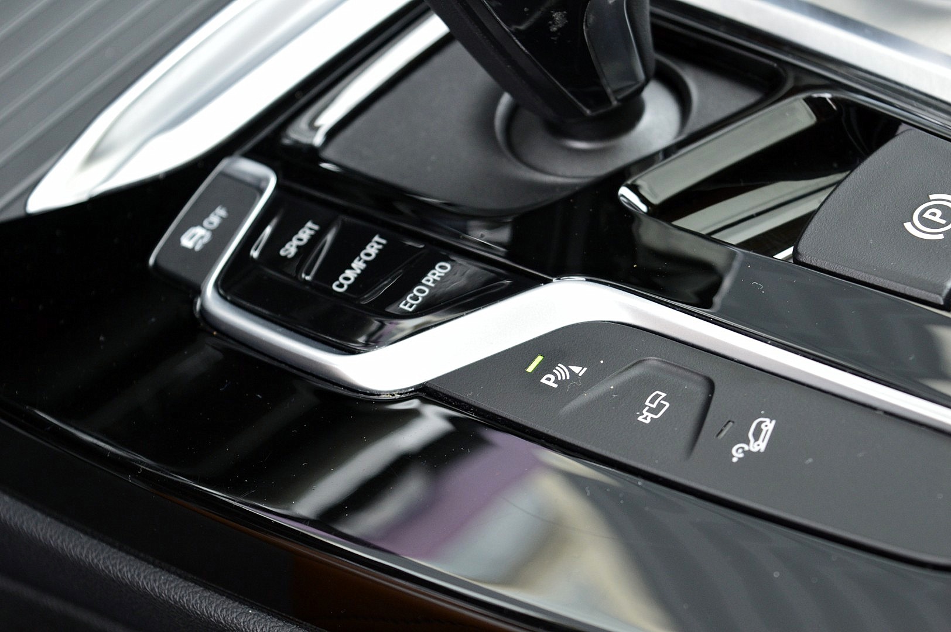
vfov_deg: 16.5
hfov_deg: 24.6
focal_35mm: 82
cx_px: 476
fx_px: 2178
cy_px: 316
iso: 800
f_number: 6.3
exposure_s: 1/60
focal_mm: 55
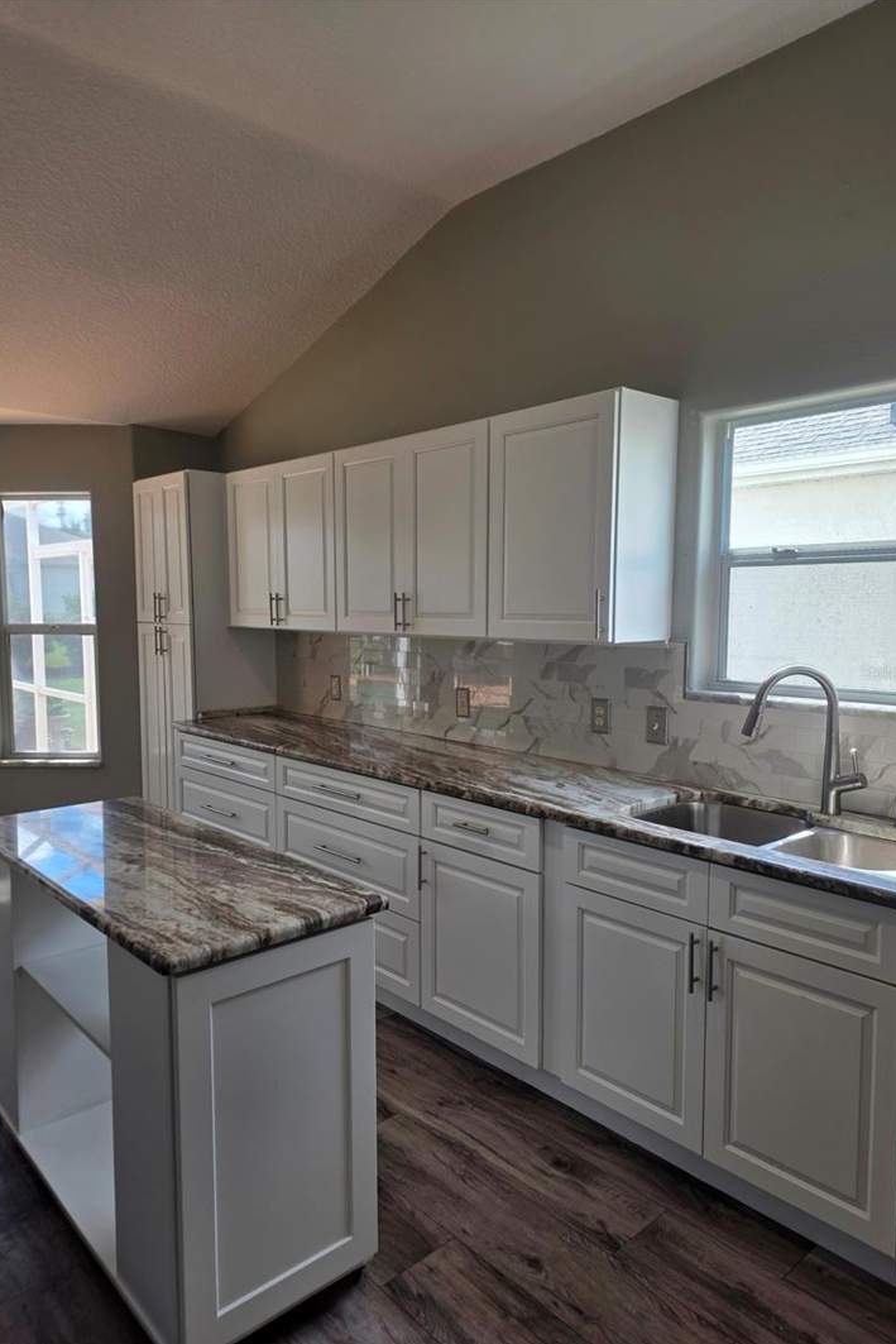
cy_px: 671
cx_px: 435
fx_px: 896
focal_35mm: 24
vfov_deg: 73.7
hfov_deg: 53.1
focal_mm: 6.25
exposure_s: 1/120
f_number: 1.7
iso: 20
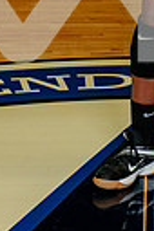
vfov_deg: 10.8
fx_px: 1177
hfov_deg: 7.4
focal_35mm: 183
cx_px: 203
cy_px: -119
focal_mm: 52
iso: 800
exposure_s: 1/200
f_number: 7.1
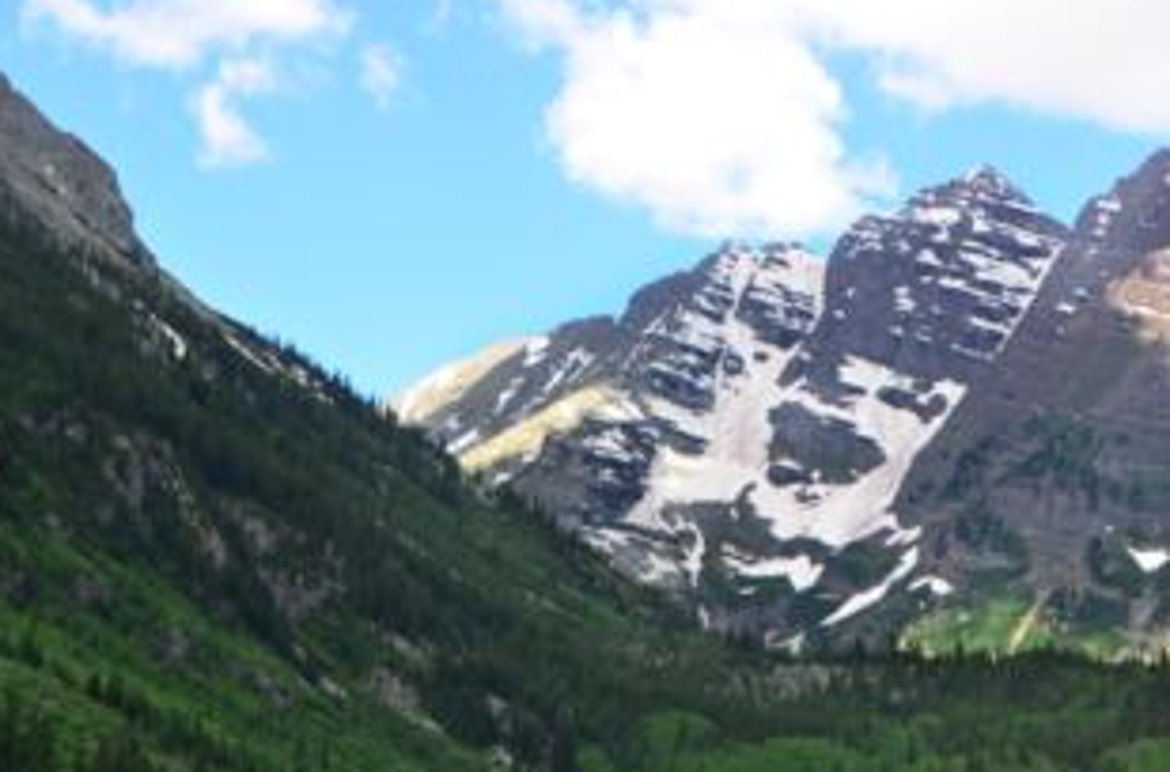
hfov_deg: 22.1
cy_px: 660
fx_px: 2917
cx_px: 1068
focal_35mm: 90
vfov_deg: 15.0
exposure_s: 1/50
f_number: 16
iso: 200
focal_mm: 29
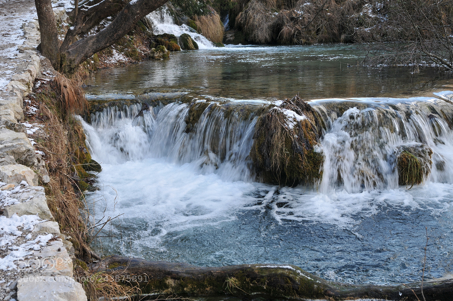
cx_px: 226
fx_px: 603
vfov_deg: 28.0
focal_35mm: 48
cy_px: 150
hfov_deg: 41.2
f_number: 9
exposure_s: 1/50
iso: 200
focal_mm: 32
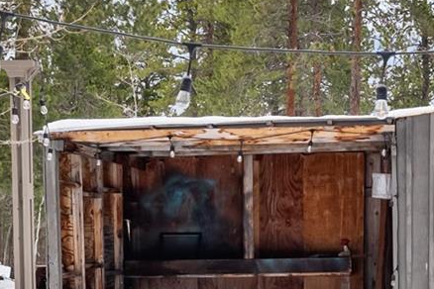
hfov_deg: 23.4
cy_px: 248
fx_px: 1035
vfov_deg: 15.8
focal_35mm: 86
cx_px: 340
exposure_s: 1/200
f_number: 8
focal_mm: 23.5
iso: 200
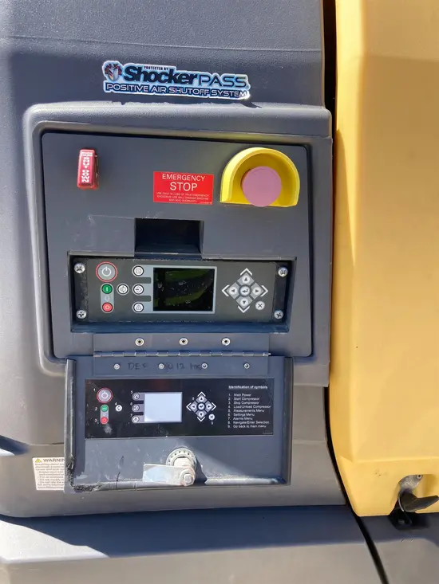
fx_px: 473
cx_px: 220
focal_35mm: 28
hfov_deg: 49.8
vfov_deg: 63.4
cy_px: 292
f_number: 1.8
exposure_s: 1/666
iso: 20
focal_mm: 3.99
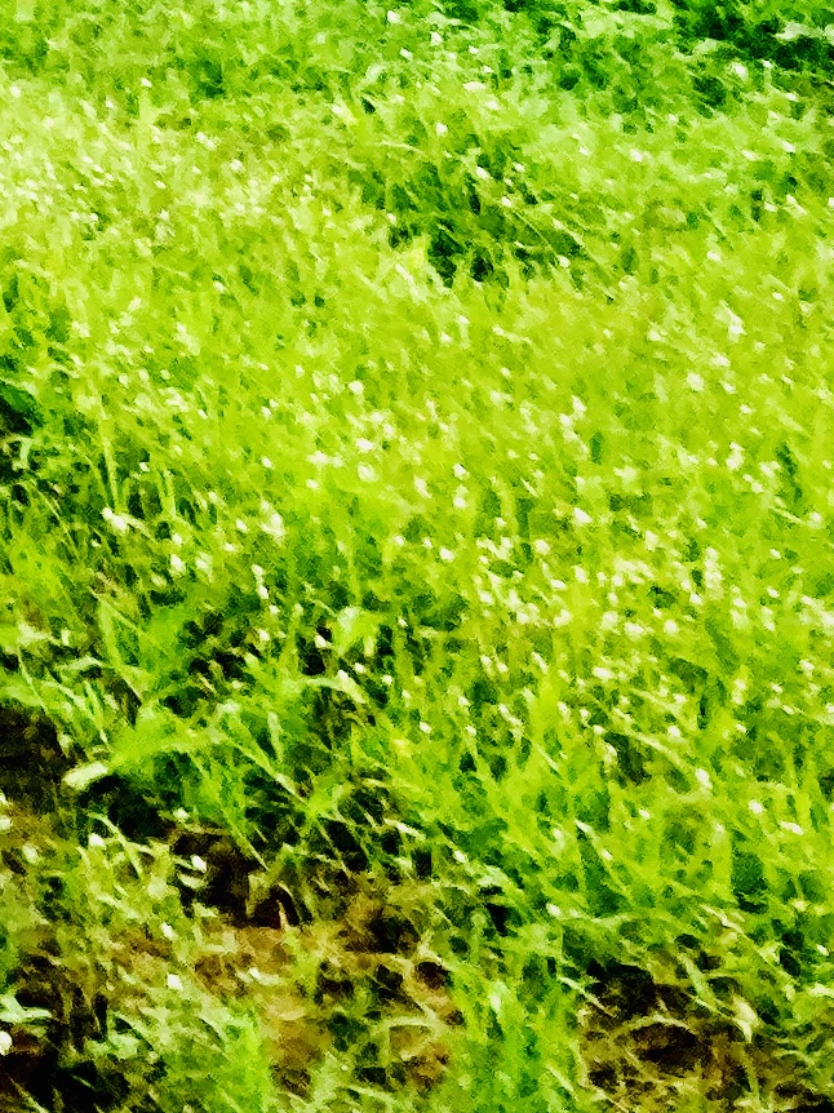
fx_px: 4210
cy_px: -1285
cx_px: -1079
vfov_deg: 12.7
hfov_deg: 10.1
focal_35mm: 131
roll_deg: +0.8
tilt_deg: +6.5
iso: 20
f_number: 1.8
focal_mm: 3.99
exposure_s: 1/1919
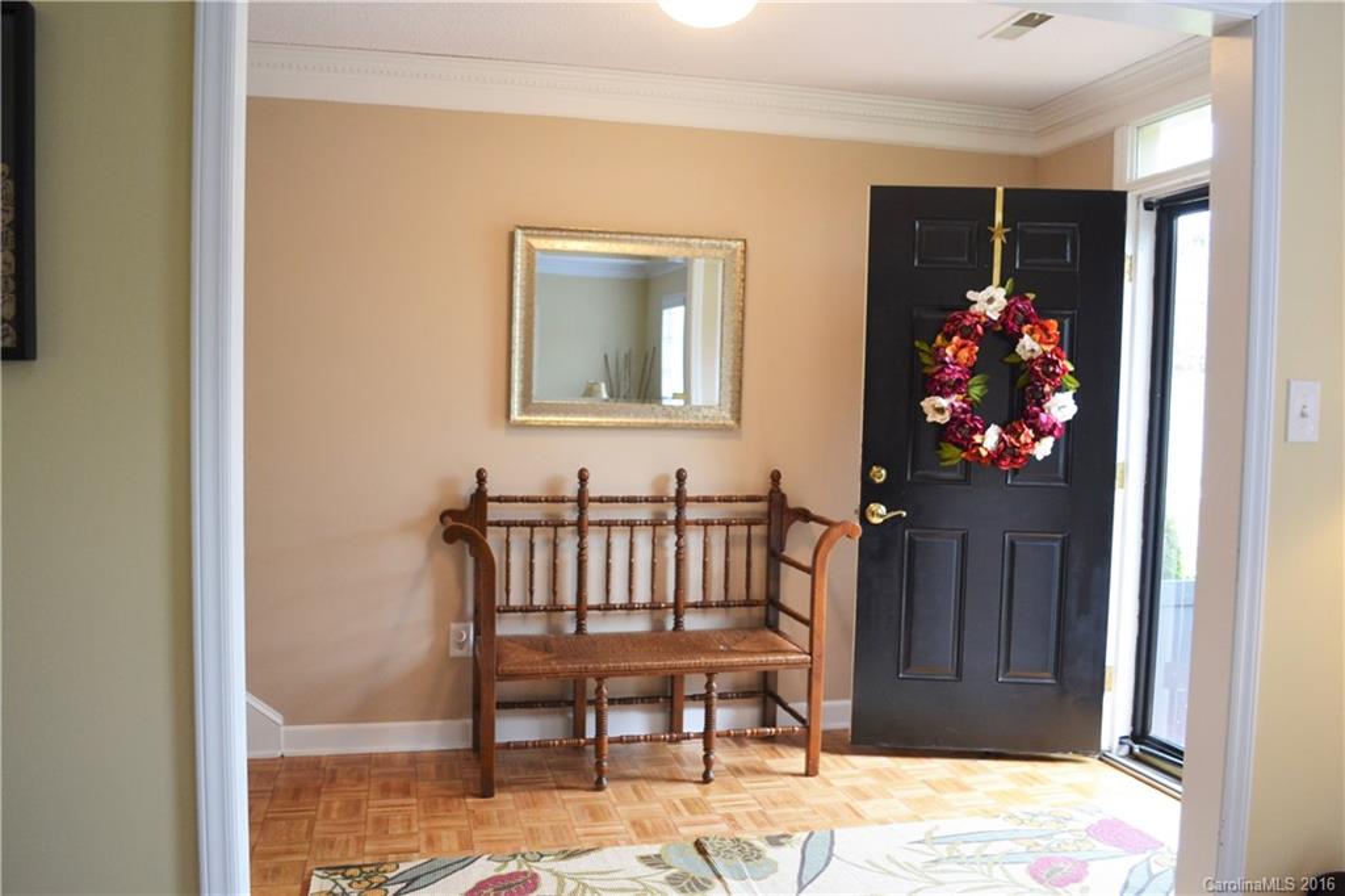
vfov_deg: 47.9
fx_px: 1008
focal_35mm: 27
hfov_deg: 67.4
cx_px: 672
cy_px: 448
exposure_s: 1/60
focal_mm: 18
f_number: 3.5
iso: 450
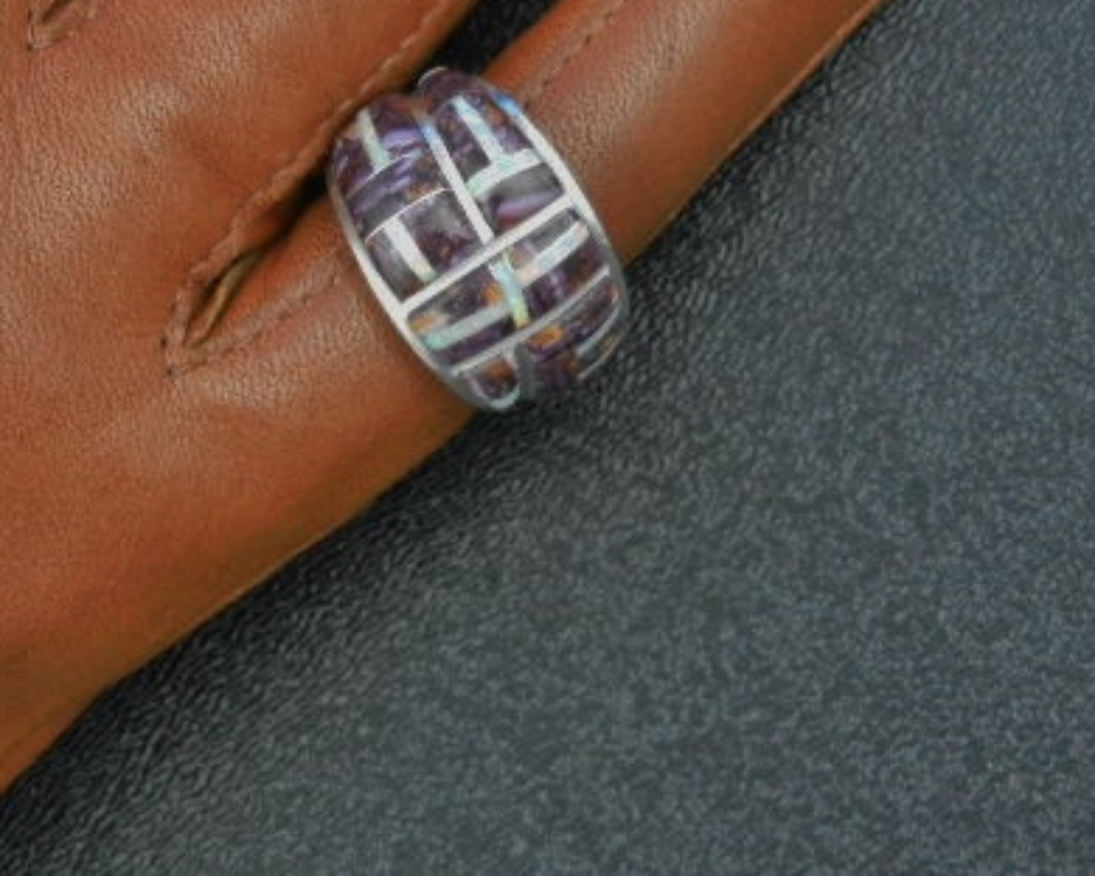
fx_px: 3532
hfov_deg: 17.6
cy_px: 205
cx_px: 477
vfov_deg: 14.1
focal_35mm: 109
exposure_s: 1/3
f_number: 4.1
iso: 200
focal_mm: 12.2
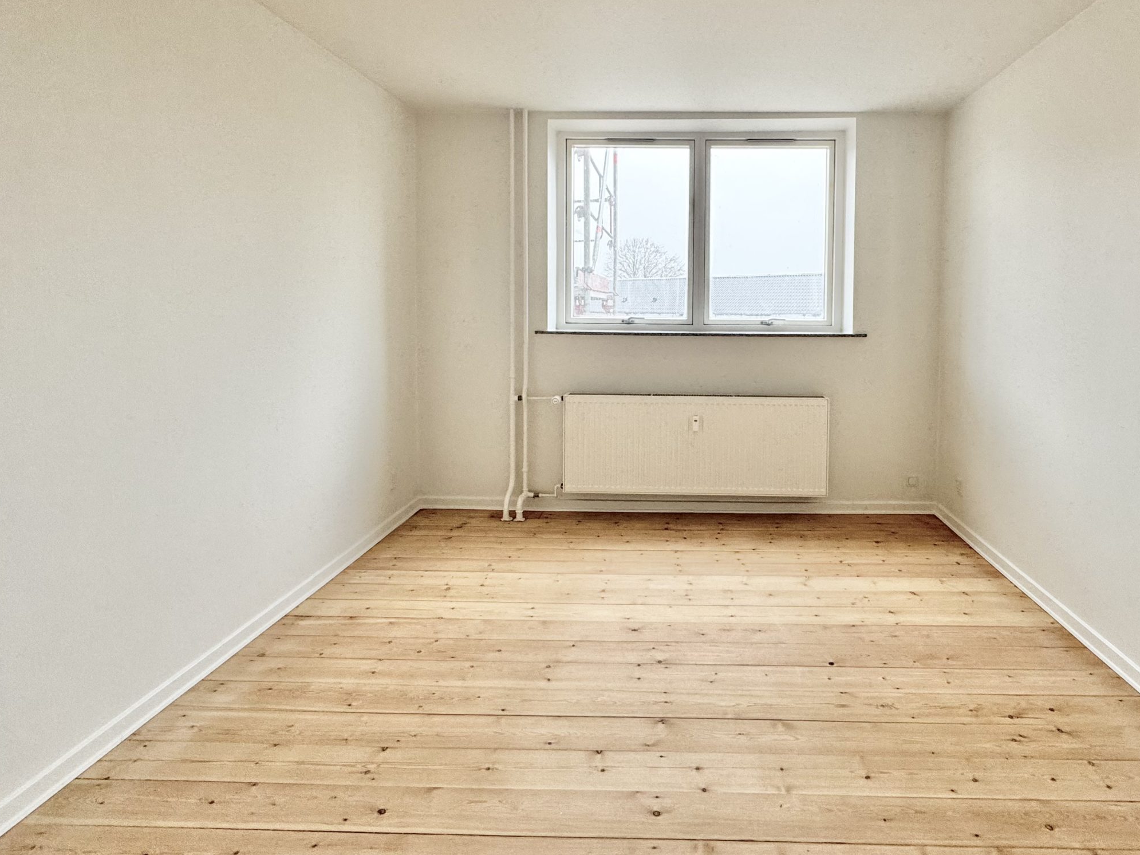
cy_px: 324
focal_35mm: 18
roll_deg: +0.0
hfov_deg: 86.9
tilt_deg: -2.1
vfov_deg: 70.5
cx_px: 671
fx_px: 593
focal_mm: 2.22
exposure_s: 1/99
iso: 160
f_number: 2.2
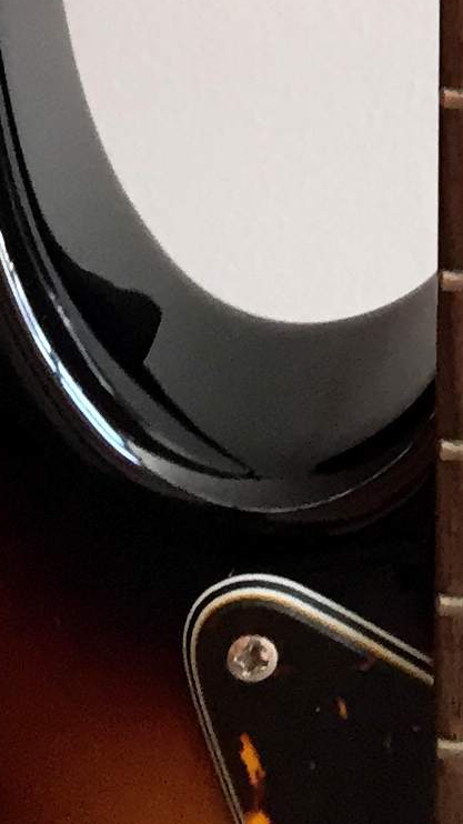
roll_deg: +1.3
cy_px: -565
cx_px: 853
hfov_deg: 8.4
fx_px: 3036
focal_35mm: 139
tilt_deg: -24.9
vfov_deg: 14.0
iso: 80
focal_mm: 4.15
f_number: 2.2
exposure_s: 1/30
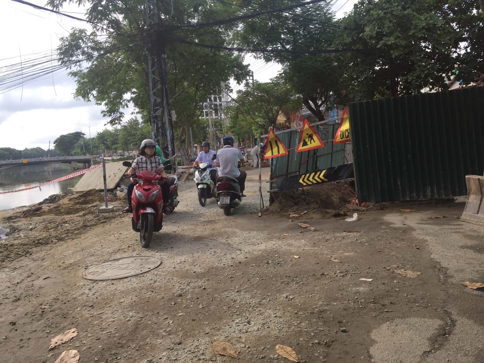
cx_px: 242
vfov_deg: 48.2
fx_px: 405
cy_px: 182
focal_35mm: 29
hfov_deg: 61.7
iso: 32
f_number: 2.2
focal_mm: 4.15
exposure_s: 1/746
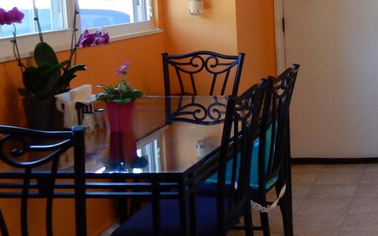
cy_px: 54
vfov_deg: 18.5
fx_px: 721
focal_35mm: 70
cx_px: 445
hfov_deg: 26.4
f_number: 3.7
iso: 200
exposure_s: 1/30
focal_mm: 4.5
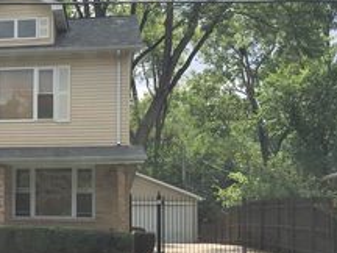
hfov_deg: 26.6
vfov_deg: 21.7
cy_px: 193
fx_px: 652
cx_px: -37
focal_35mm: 67
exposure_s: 1/1748
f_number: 2.2
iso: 25
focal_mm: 4.15
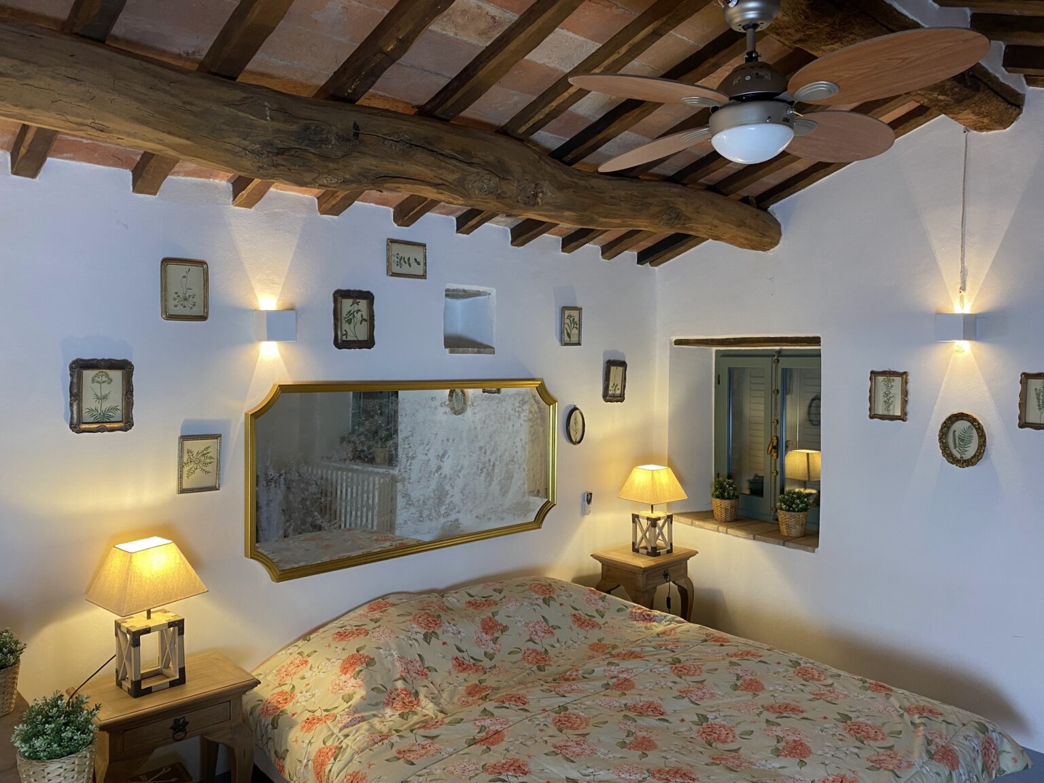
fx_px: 784
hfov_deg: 67.3
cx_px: 522
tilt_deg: -2.8
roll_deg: +0.3
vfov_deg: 53.1
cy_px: 392
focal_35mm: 26
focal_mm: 4.25
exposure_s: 1/50
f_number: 1.8
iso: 100
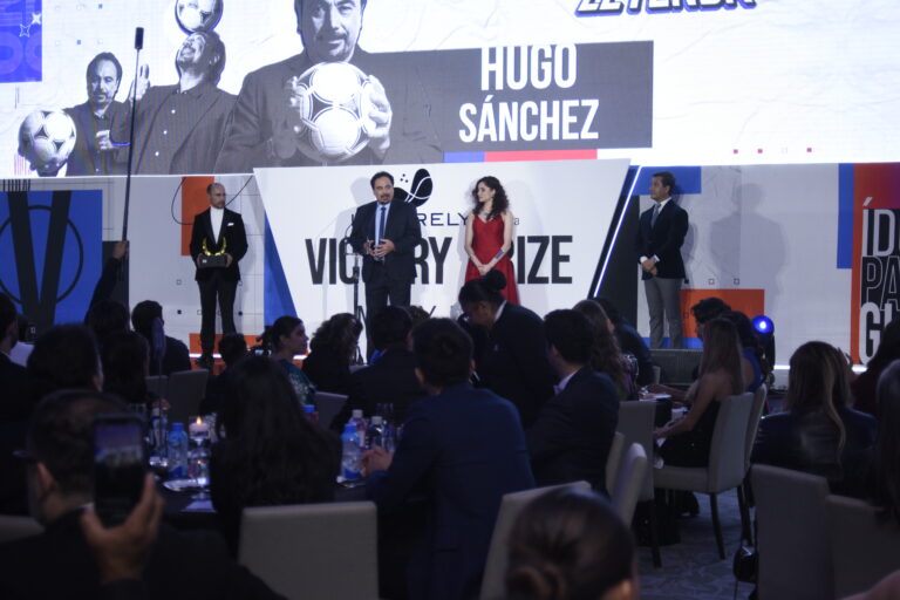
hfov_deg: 35.6
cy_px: 300
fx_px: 1400
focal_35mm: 56
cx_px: 450
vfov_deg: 24.2
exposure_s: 1/250
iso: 1250
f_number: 5
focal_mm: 56
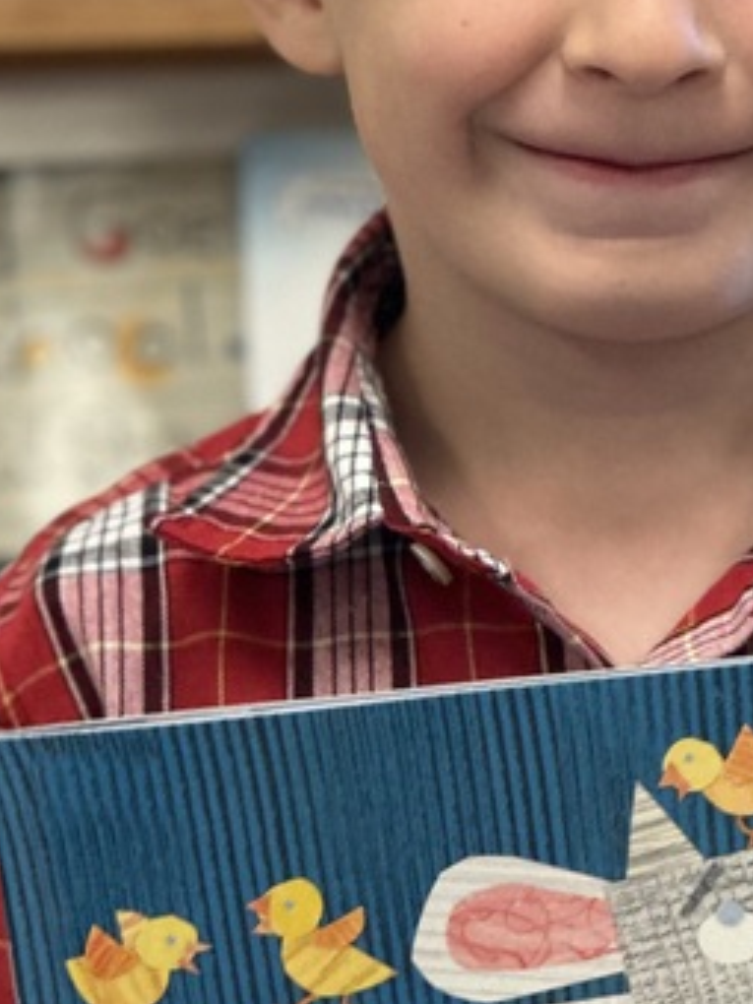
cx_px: 570
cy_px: 393
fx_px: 6729
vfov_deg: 8.5
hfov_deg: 6.4
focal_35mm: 232
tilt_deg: -4.1
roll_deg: +1.7
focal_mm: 9
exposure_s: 1/40
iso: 200
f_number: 2.8
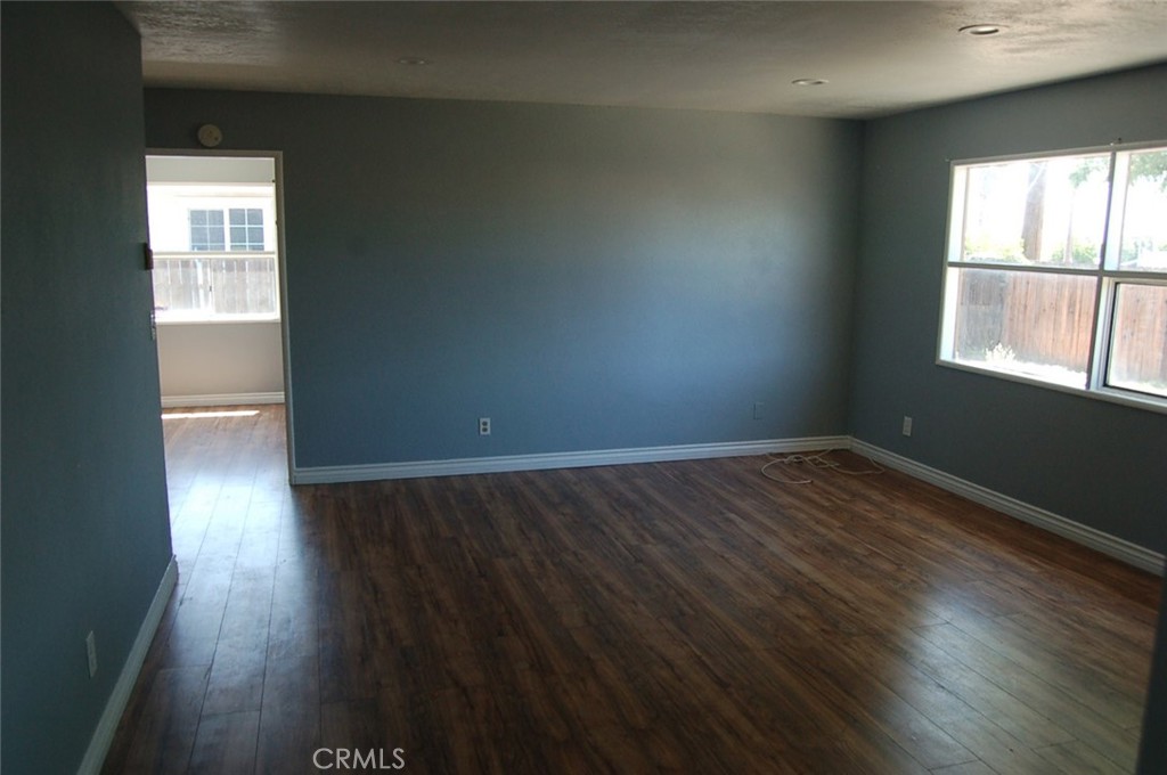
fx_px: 874
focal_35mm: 27
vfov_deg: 47.8
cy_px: 388
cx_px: 584
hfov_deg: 67.4
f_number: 5
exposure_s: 1/100
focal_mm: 18
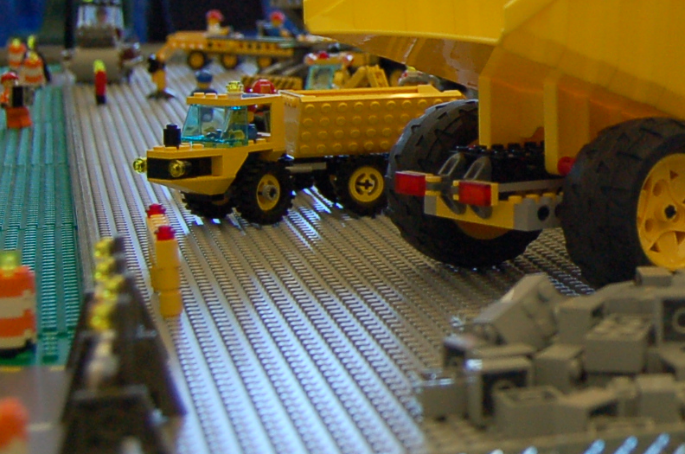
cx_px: 837
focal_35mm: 94
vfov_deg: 14.4
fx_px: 1785
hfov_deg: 20.3
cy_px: 62
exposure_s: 1/125
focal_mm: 22
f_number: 3.8
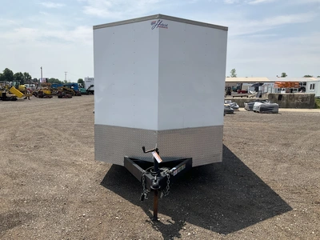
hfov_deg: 61.7
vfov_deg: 48.2
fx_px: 268
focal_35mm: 29
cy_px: 120
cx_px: 160
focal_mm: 3
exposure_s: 1/2427
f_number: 1.8
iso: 25
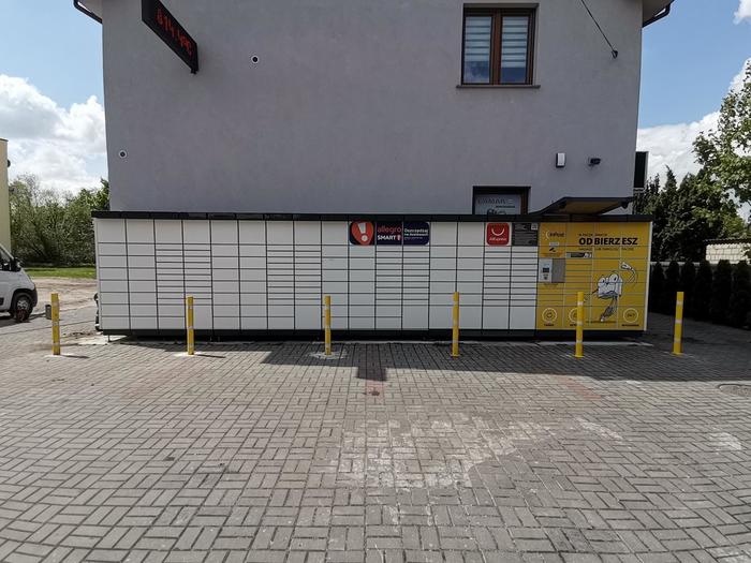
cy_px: 282
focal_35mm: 20
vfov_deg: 66.0
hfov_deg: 81.7
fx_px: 434
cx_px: 376
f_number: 2.4
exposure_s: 1/1133
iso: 50
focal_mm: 1.78
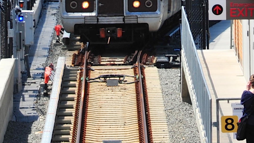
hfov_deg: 2.8
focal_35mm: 777
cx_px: 197
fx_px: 5234
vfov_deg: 1.6
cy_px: -105
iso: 200
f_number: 11
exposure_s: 1/320
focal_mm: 185
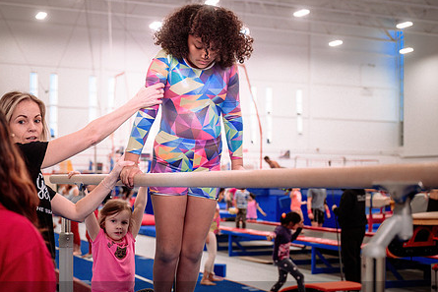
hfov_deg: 33.3
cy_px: 168
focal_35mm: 60
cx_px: 191
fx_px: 730
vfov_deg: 22.6
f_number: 2.8
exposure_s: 1/400
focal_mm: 40
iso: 1600
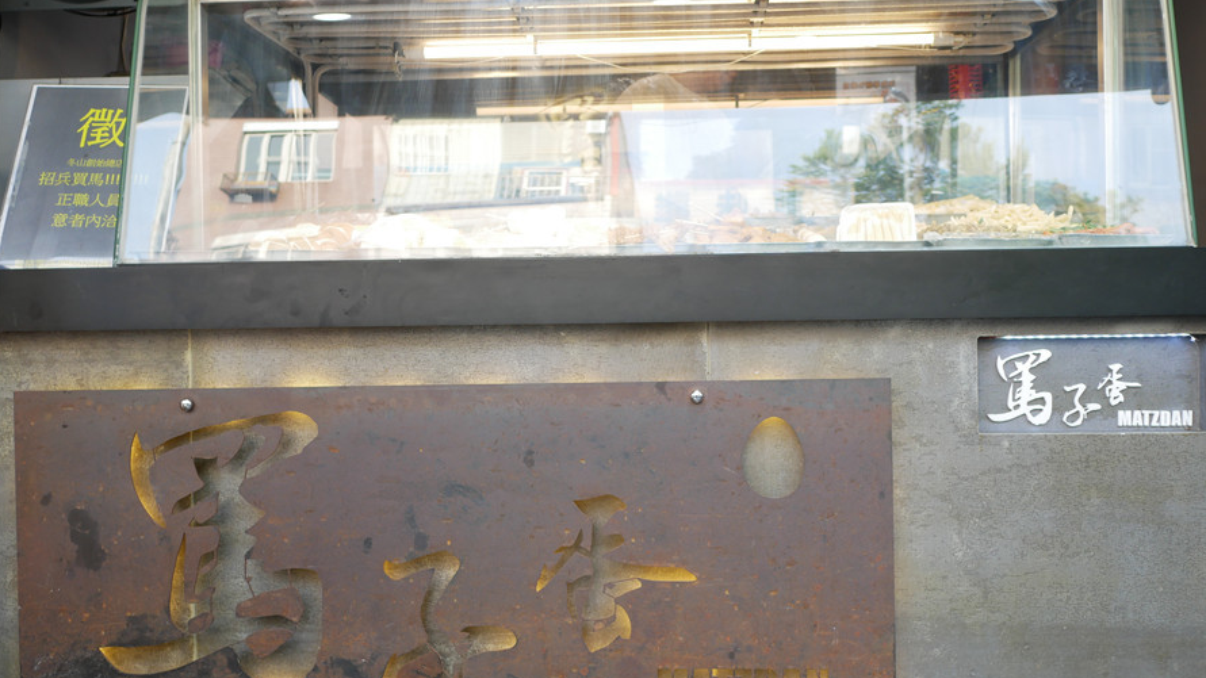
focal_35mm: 33
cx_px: 602
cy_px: 331
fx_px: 1055
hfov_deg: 59.5
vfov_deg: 35.6
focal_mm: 15
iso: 200
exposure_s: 1/200
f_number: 2.2
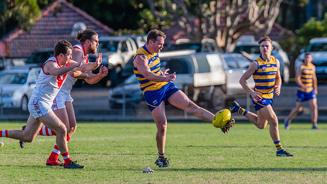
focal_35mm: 463
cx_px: 216
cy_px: 77
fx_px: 4014
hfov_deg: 4.7
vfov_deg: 2.6
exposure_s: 1/1600
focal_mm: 330
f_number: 4.5
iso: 800
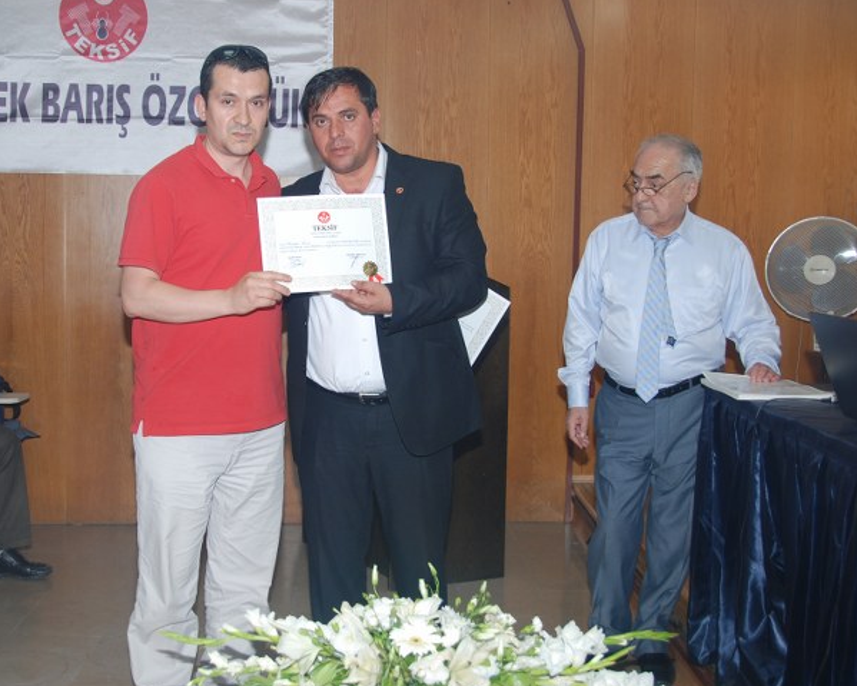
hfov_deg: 37.9
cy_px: 322
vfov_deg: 30.8
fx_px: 1243
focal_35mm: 49
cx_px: 336
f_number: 4
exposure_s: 1/60
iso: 200
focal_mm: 26
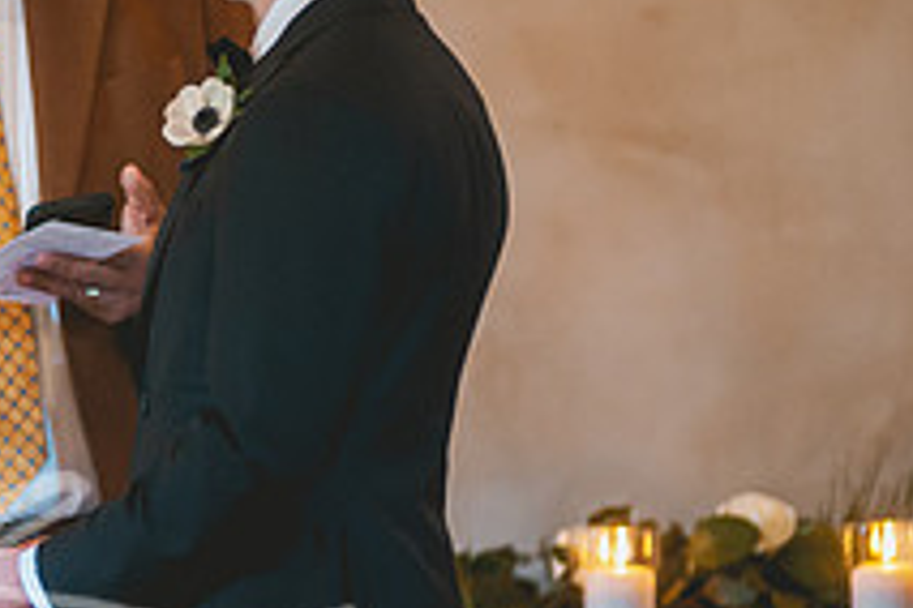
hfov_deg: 2.5
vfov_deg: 1.7
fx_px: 20668
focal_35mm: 815
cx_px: -159
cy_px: 231
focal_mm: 300
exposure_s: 1/80
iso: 800
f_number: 2.8
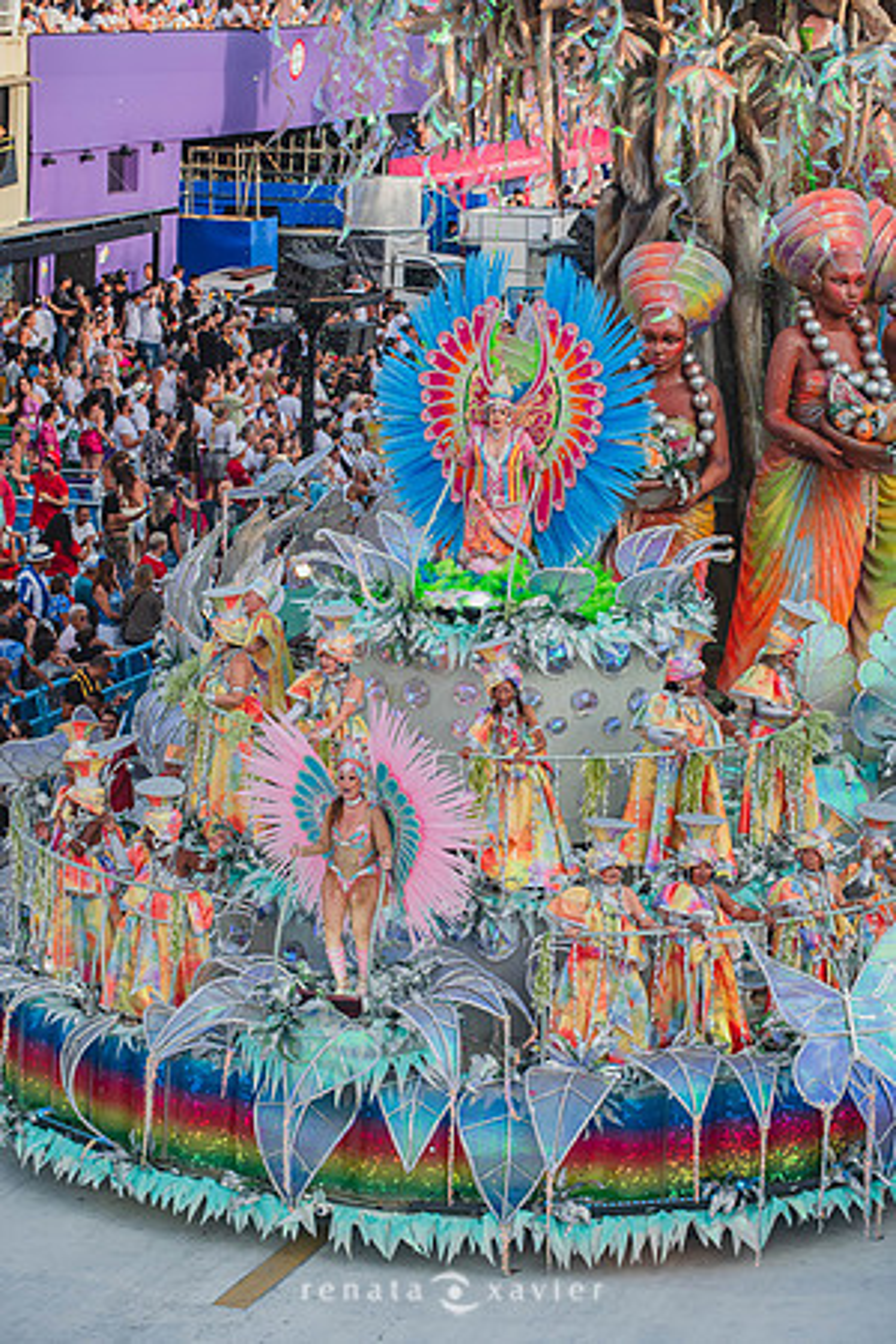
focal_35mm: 120
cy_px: 672
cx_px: 448
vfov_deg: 17.1
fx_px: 4480
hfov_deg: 11.4
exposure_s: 1/800
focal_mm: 120
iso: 200
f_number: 5.6
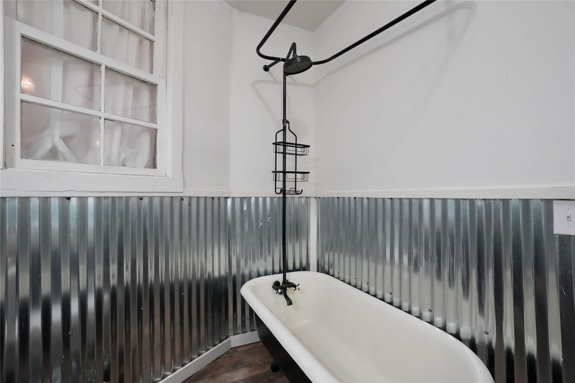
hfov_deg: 100.4
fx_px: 240
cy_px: 192
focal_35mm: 15
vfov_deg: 77.3
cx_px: 288
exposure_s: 1/50
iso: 3200
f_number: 10
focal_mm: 10
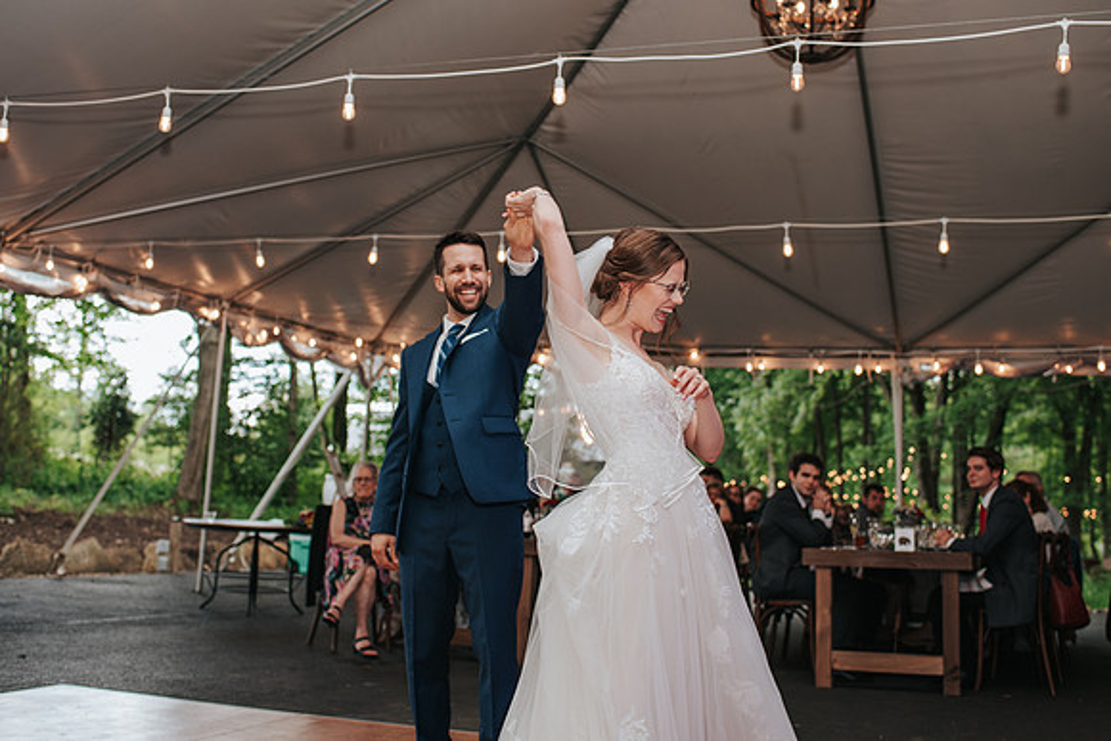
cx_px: 546
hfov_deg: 46.1
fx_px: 1306
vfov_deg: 31.6
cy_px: 293
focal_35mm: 42
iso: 200
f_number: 2.8
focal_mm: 35
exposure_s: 1/125
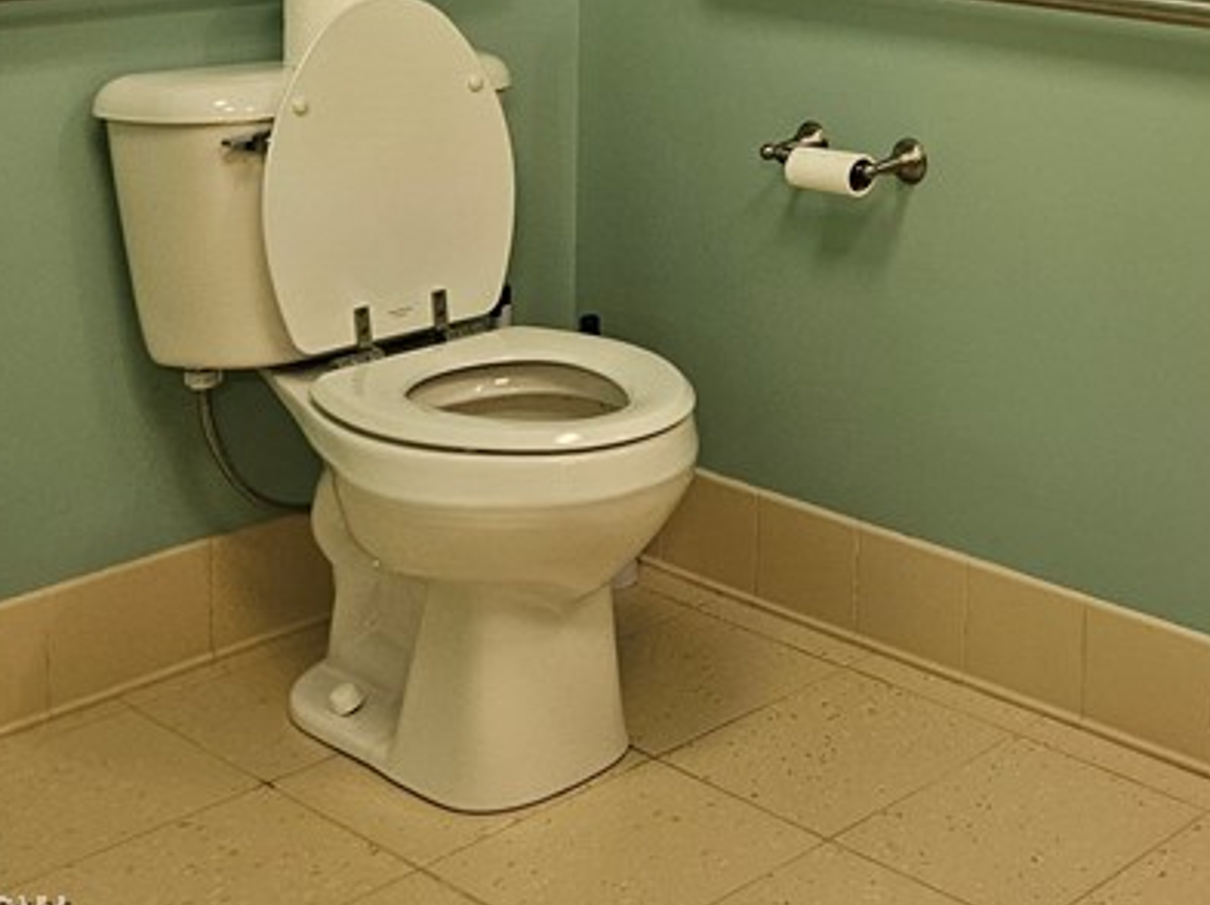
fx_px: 2095
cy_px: -203
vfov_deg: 22.3
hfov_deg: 29.1
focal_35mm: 60
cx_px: 1339
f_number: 1.8
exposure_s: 1/120
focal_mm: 5.4
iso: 400
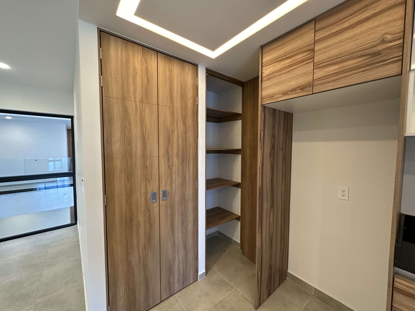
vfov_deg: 85.7
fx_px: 168
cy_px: 156
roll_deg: -0.5
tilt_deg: -3.3
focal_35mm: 14
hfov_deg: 102.1
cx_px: 208
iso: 250
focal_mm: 2.22
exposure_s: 1/60
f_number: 2.2
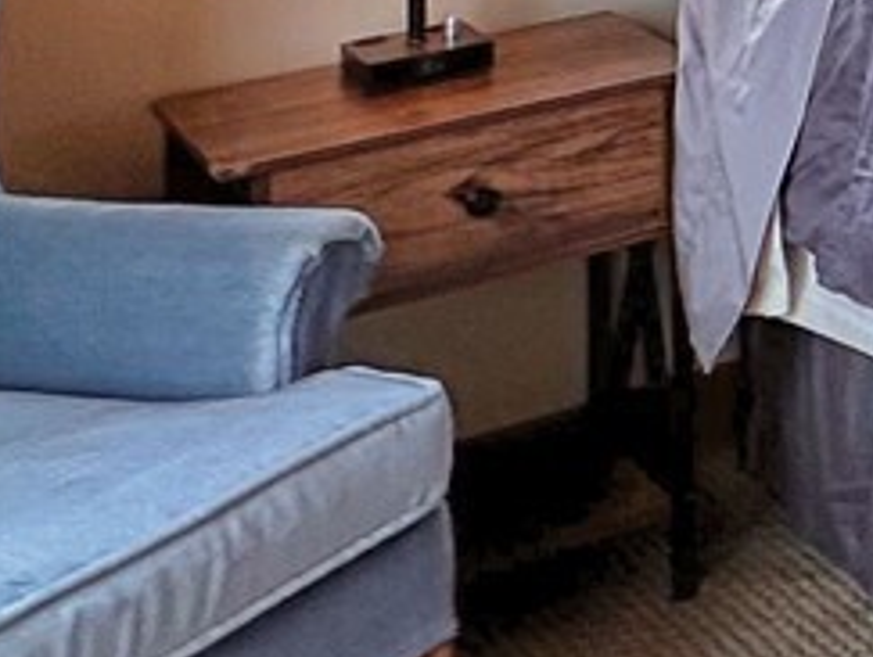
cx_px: 2084
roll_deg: -1.3
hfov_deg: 14.4
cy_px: -650
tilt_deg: +0.5
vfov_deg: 13.7
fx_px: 2324
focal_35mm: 92
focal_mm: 2.2
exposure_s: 1/223
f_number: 2.2
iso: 40
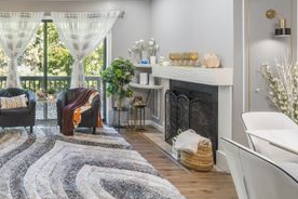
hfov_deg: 56.2
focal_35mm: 30
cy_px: 63
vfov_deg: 43.5
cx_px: 43
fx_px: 245
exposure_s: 1/5
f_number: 13
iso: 400
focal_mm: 16.3
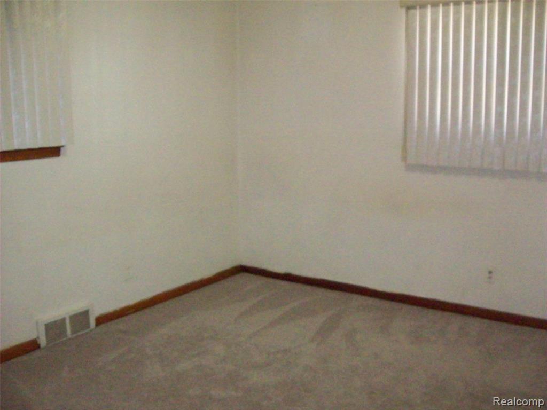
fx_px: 569
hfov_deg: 51.4
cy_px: 205
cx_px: 274
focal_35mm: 36
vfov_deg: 39.7
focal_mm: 6
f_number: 2.7
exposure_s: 1/128
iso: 800
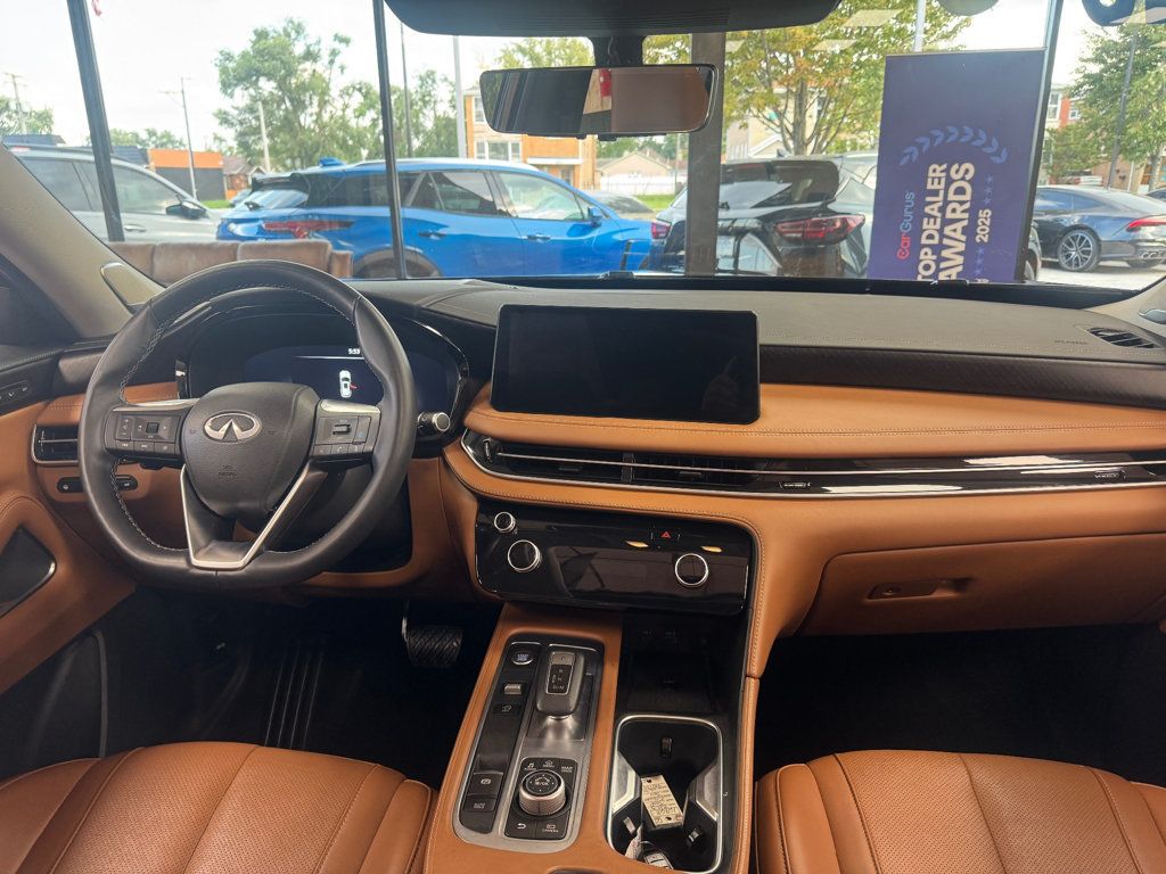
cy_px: 437
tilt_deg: -18.2
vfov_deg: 56.8
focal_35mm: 24
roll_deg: +0.2
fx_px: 808
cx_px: 583
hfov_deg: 71.6
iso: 160
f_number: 1.78
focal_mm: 6.76
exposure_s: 1/60
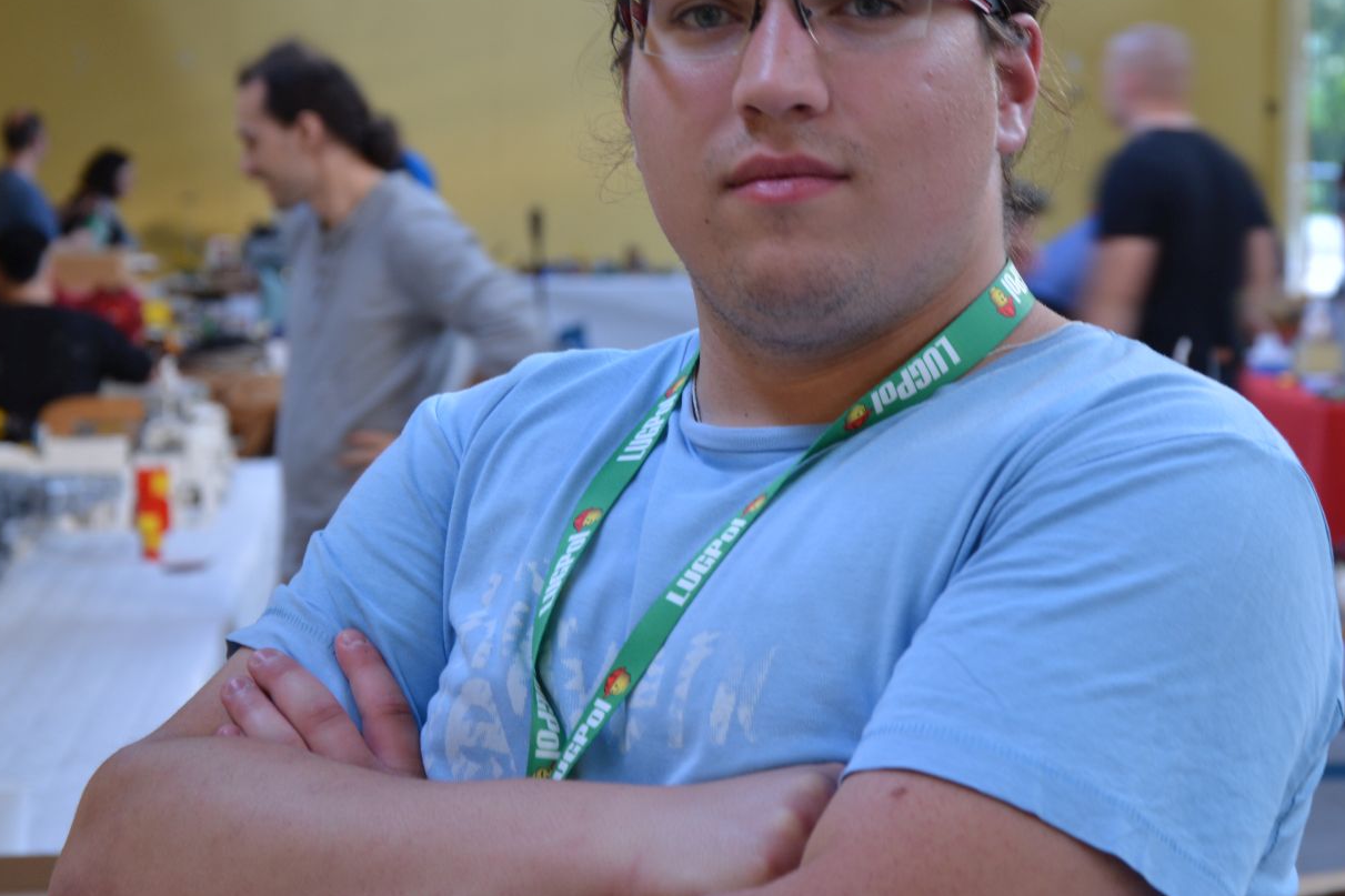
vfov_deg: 12.8
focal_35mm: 107
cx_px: 706
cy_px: 331
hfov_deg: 19.1
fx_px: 3997
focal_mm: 48
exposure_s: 1/20
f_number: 5
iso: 200
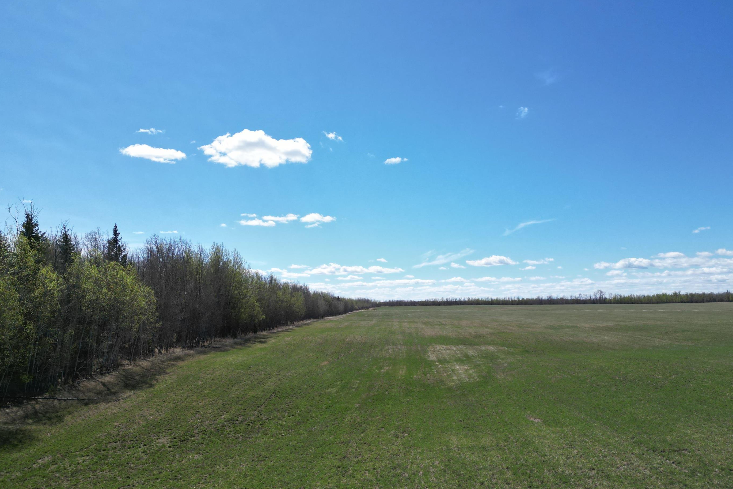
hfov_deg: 65.4
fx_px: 570
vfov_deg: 46.3
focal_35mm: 28
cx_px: 399
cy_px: 272
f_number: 1.7
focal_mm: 6.72
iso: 110
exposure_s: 1/3200
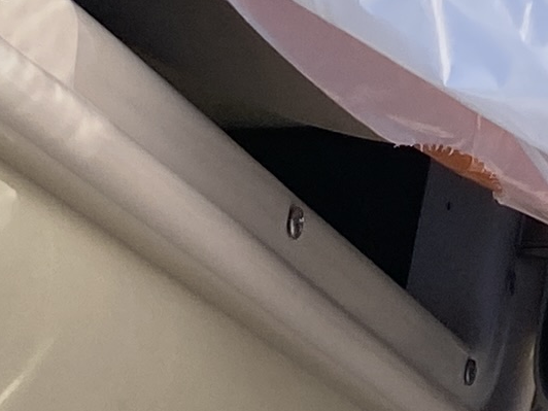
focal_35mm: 197
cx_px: 779
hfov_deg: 9.8
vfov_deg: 7.3
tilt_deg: -64.8
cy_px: -389
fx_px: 3119
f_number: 1.8
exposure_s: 1/1287
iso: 32
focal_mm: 4.25
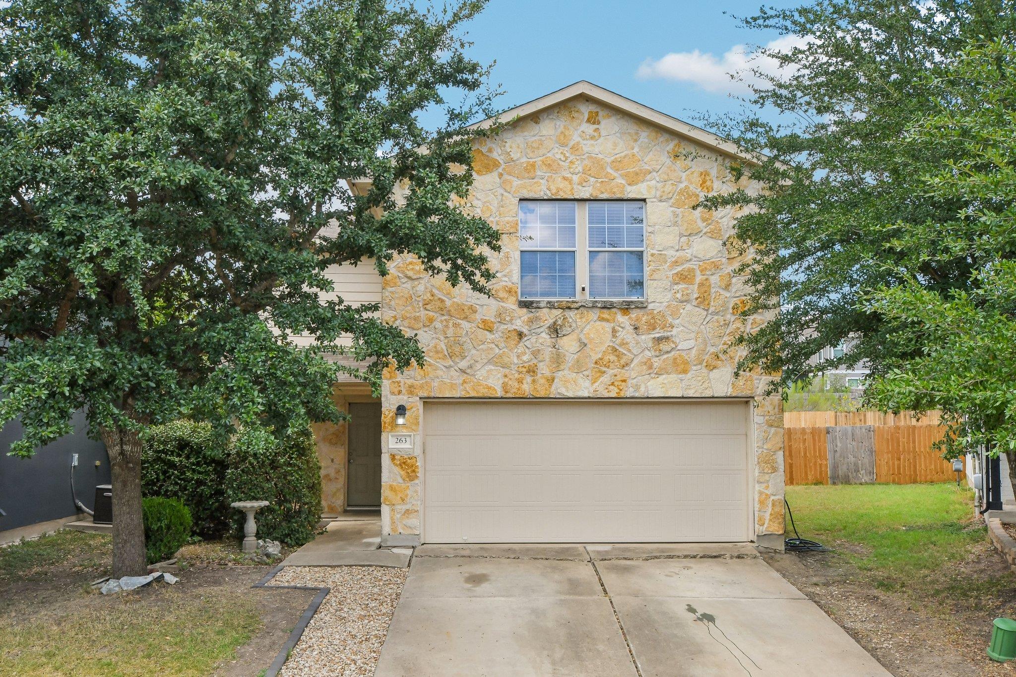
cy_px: 338
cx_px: 508
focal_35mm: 36
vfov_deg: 36.9
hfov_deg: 53.1
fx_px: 1016
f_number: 8
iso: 400
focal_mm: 24
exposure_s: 1/160
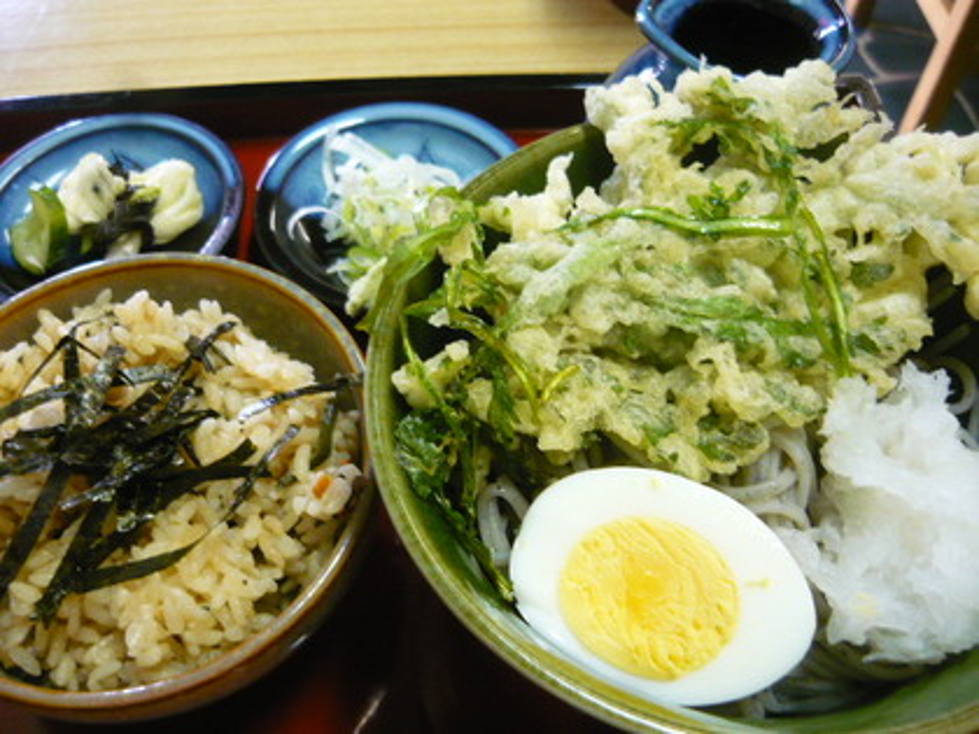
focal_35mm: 33
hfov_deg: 55.4
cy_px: 367
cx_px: 490
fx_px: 933
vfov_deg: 42.9
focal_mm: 5.5
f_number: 2.8
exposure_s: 1/25
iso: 400
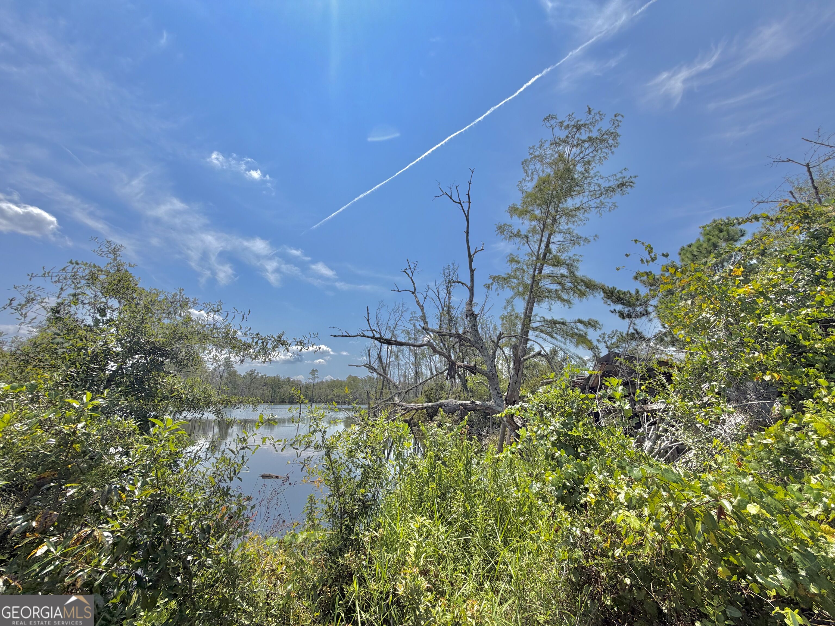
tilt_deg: +14.3
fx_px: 338
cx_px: 418
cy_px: 313
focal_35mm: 14
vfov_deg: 85.7
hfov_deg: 102.1
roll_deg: -1.1
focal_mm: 2.22
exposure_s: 1/1572
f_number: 2.2
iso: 20
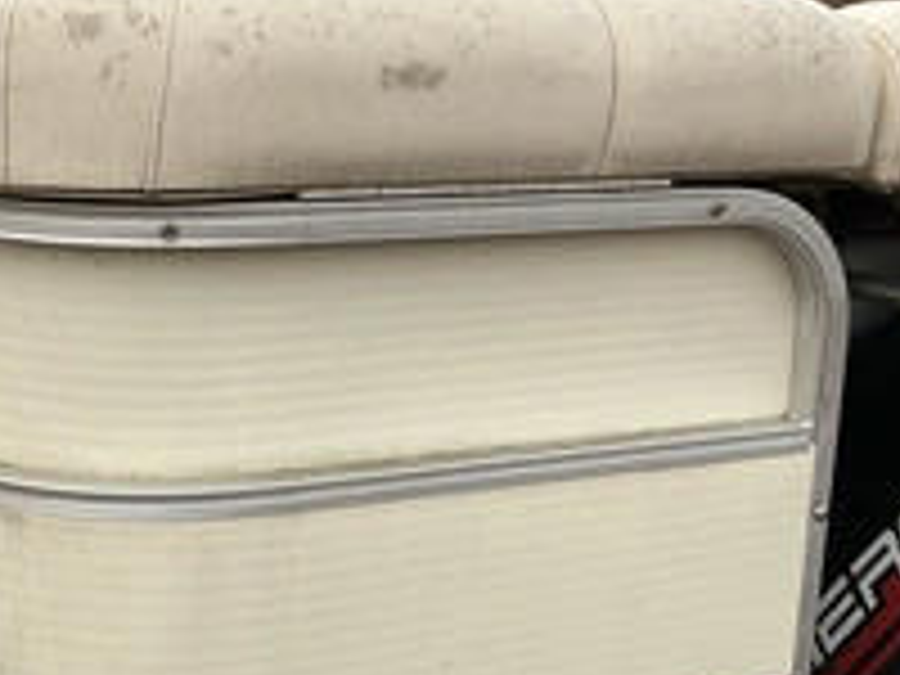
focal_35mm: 58
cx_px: 310
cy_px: 328
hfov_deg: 33.0
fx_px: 1508
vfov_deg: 25.2
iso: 20
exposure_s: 1/138
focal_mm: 3
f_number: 1.8
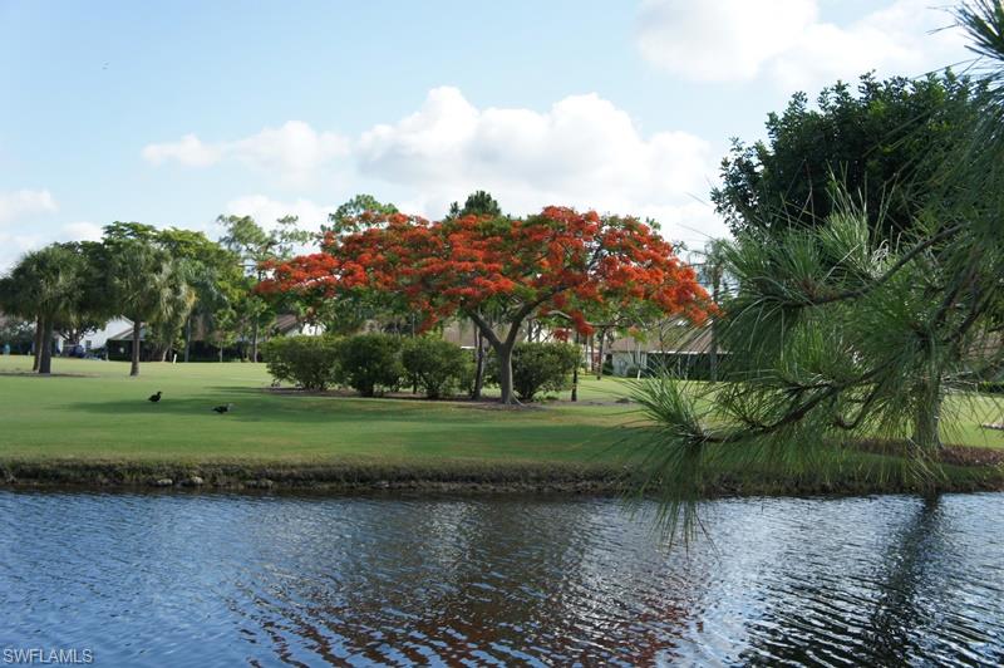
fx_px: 1338
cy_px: 334
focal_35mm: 48
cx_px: 502
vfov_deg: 28.0
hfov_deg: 41.1
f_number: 8
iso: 200
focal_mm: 32
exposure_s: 1/250
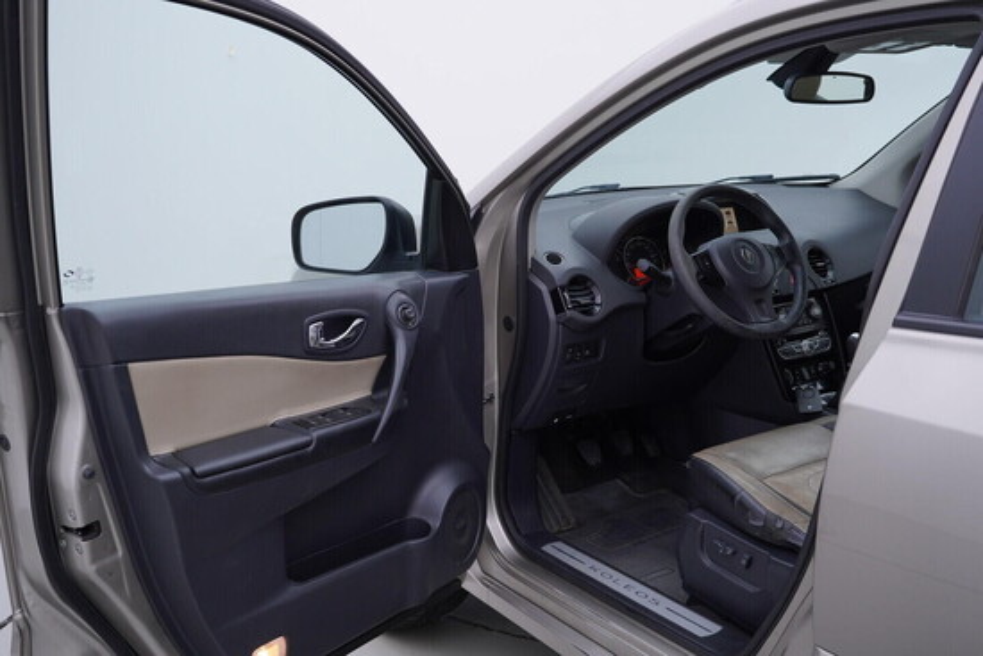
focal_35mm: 36
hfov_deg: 53.1
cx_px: 492
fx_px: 983
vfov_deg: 36.9
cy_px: 328
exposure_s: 1/80
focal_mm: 24
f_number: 4
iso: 125
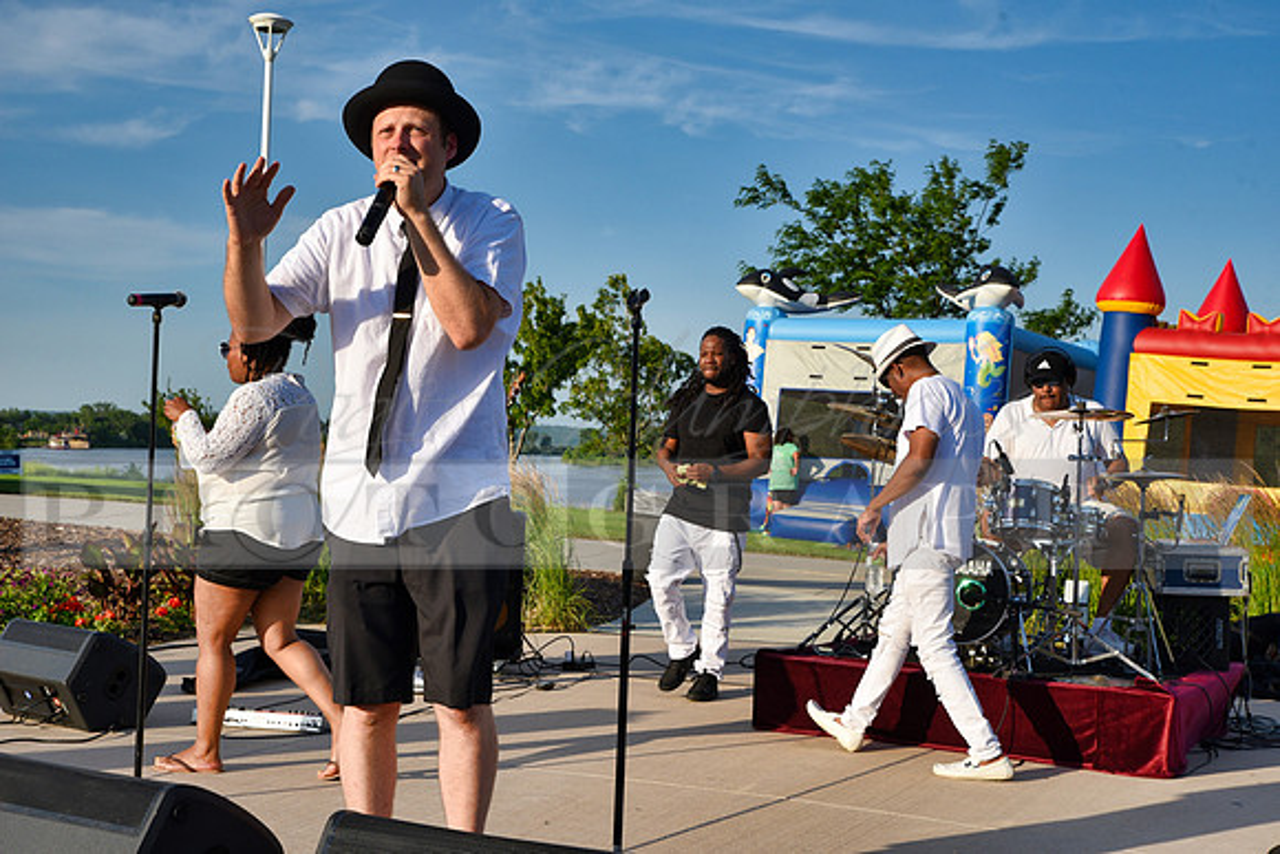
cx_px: 640
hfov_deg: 39.6
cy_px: 427
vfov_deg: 27.0
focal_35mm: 50
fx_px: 1778
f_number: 10
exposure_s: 1/400
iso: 200
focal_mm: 50
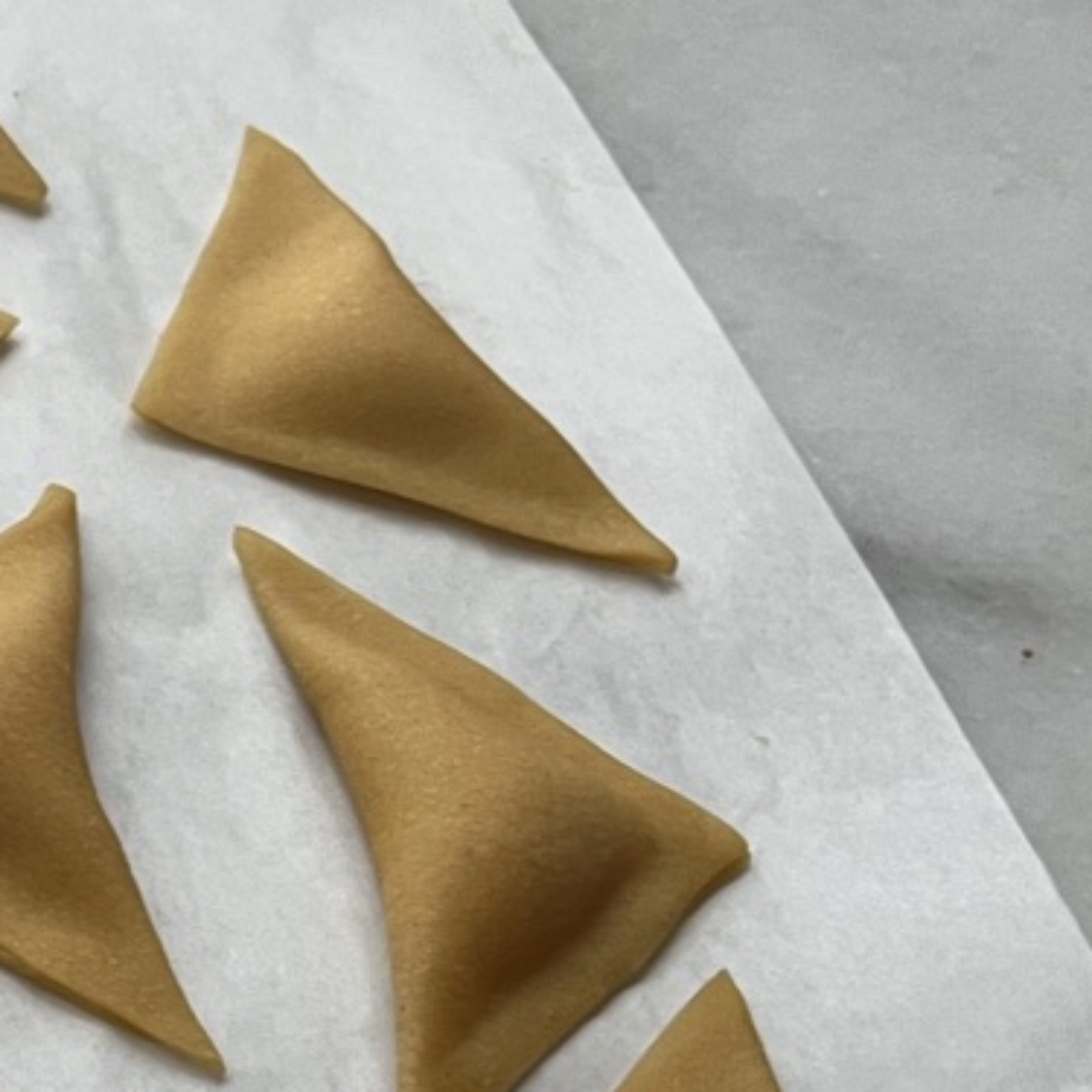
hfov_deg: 14.6
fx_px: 3498
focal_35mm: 98
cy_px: 513
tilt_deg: -45.1
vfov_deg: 17.7
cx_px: -1107
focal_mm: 5.1
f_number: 1.6
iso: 100
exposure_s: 1/60
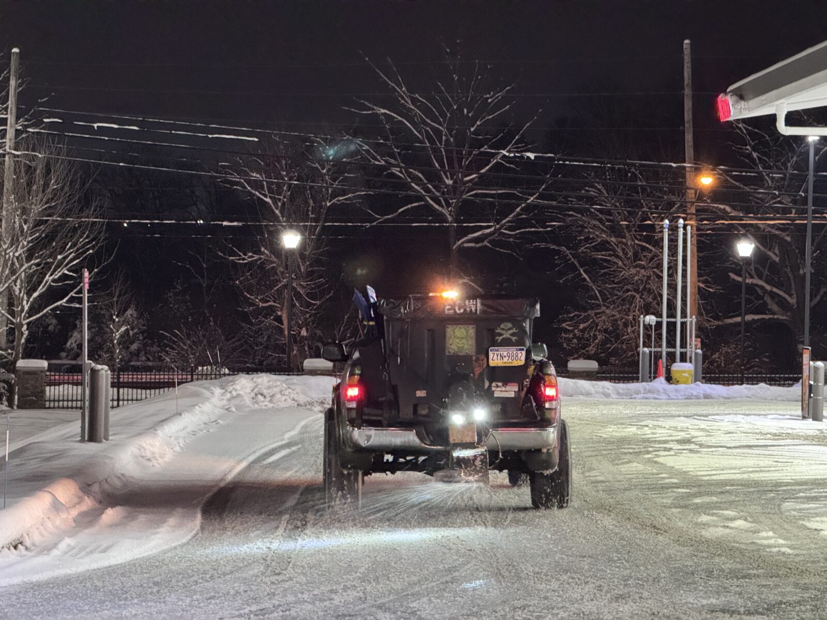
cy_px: 310
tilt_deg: -1.4
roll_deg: -1.7
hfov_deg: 16.4
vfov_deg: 12.3
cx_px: 414
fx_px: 2867
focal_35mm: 120
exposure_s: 1/30
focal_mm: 15.66
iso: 1250
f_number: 2.8
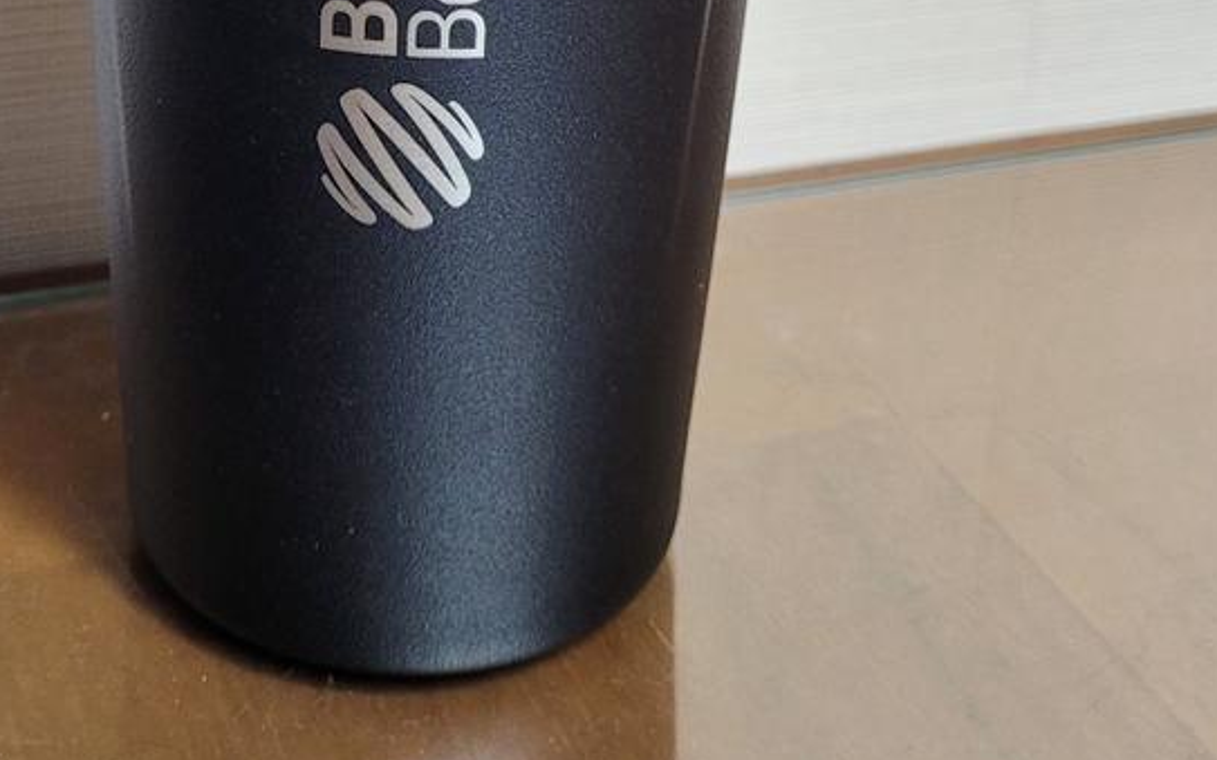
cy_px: -287
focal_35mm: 65
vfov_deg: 18.3
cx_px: 406
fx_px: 2155
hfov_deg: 31.3
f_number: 1.8
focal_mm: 5.4
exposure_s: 1/60.2
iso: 250
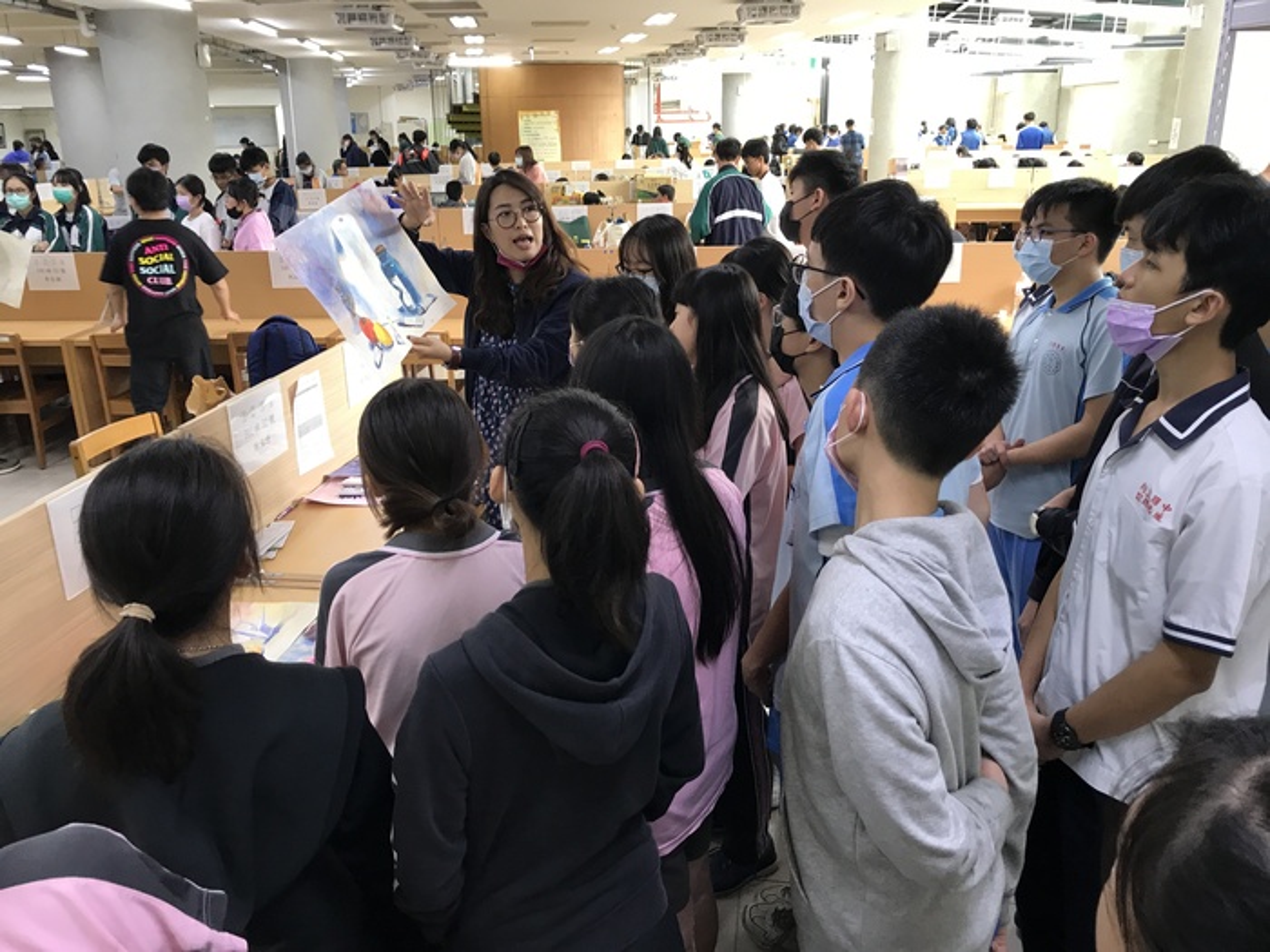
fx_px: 1027
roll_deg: +0.2
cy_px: 476
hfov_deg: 63.4
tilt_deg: -19.8
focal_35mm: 28
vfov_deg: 49.7
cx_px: 635
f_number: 1.8
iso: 32
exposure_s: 1/24
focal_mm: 3.99
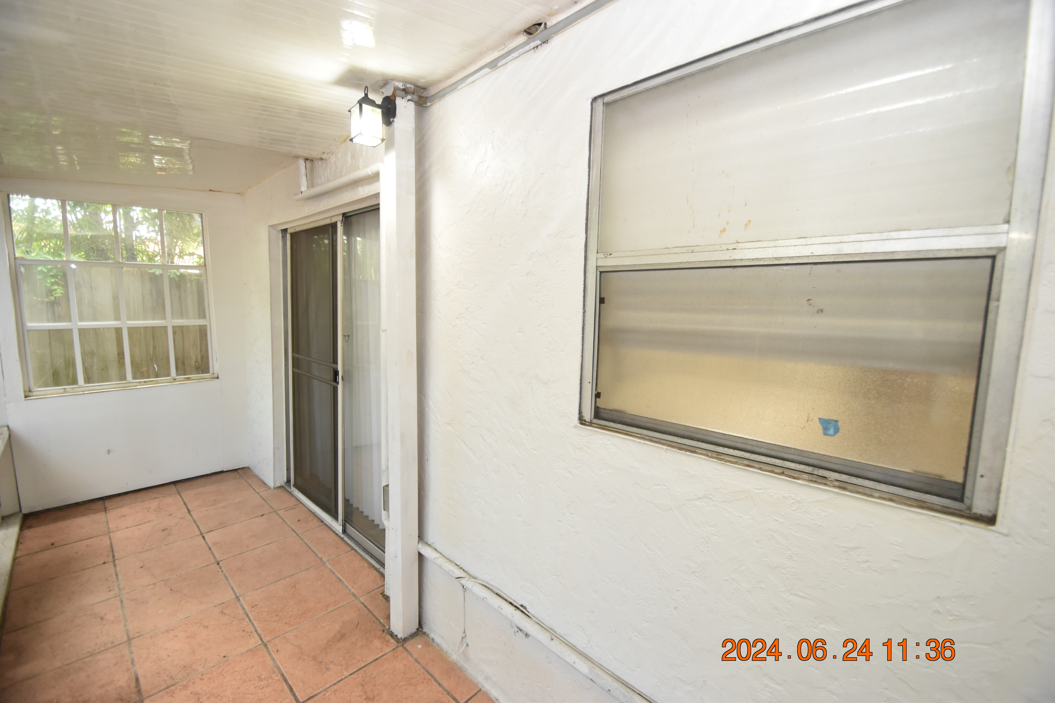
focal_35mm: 15
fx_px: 440
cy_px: 352
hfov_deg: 100.4
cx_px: 528
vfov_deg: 77.3
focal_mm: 10
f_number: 3.5
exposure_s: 1/60
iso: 1100
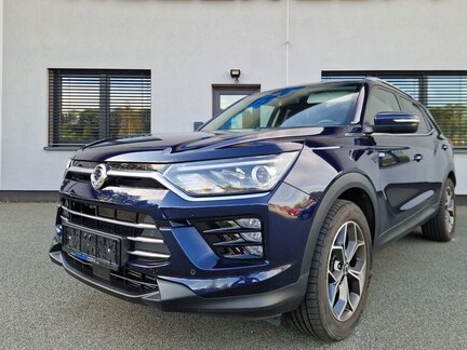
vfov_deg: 52.9
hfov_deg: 67.3
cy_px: 154
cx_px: 245
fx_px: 351
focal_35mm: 26
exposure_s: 1/1133
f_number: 1.8
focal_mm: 5.4
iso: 50
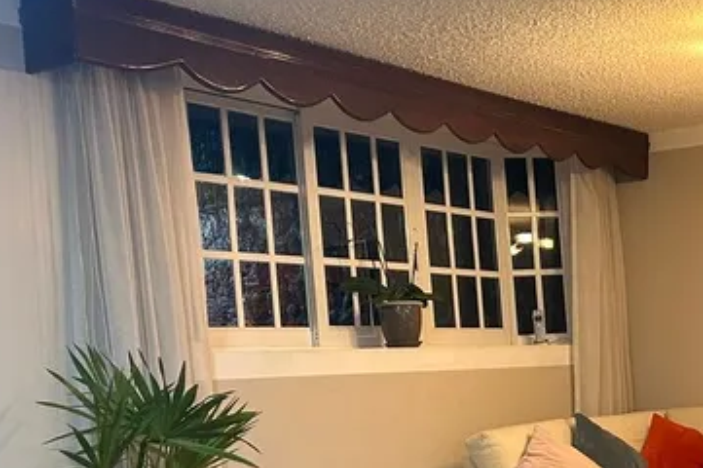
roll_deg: +4.1
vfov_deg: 21.5
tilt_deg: -5.8
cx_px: 680
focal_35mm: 60
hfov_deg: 31.3
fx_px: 1171
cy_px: 509
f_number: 1.5
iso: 250
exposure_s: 1/60
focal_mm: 5.7
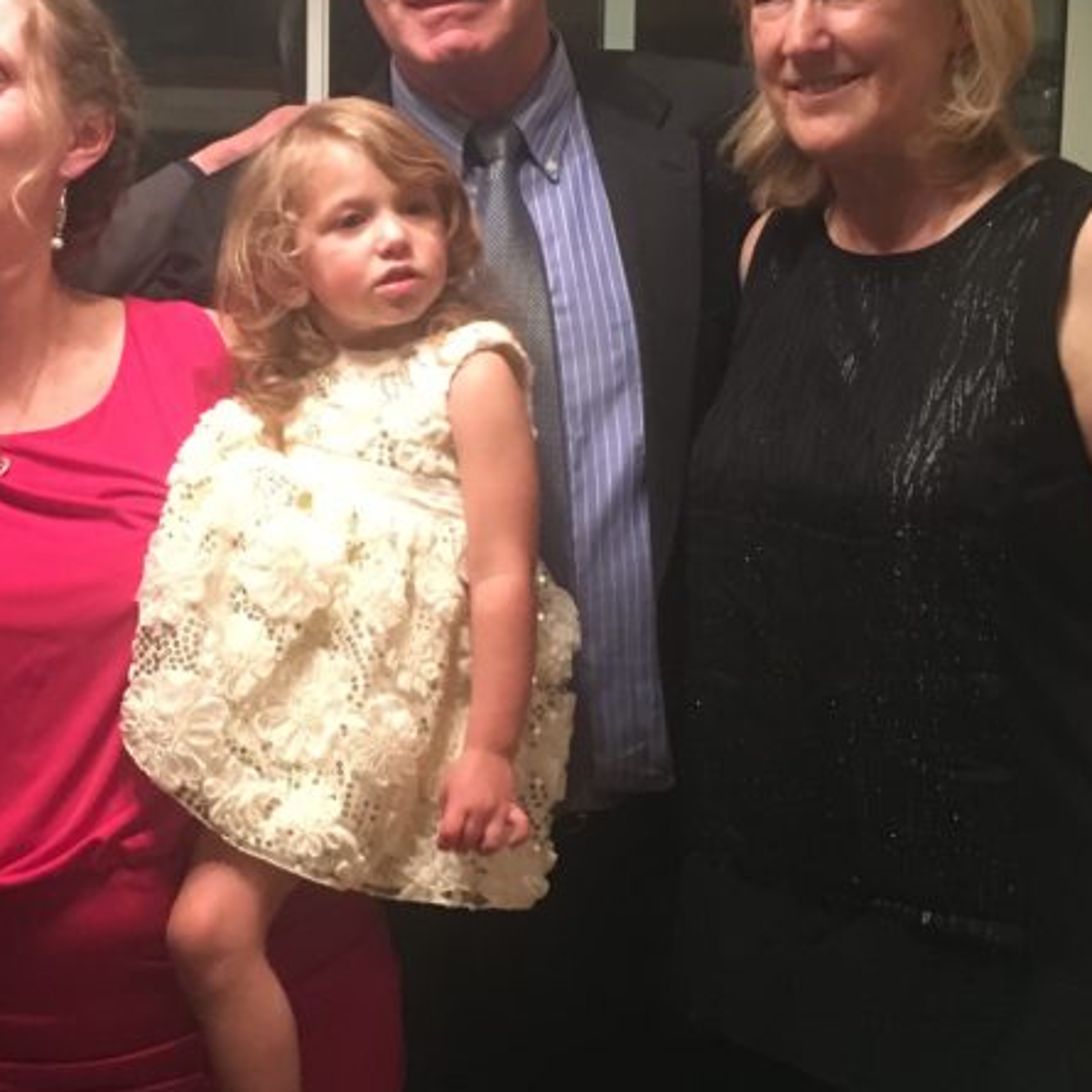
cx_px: 292
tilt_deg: -7.1
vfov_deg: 29.1
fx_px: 2106
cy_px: 523
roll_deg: -0.7
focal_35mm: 59
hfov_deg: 28.7
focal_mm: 4.15
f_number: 2.2
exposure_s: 1/15
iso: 250
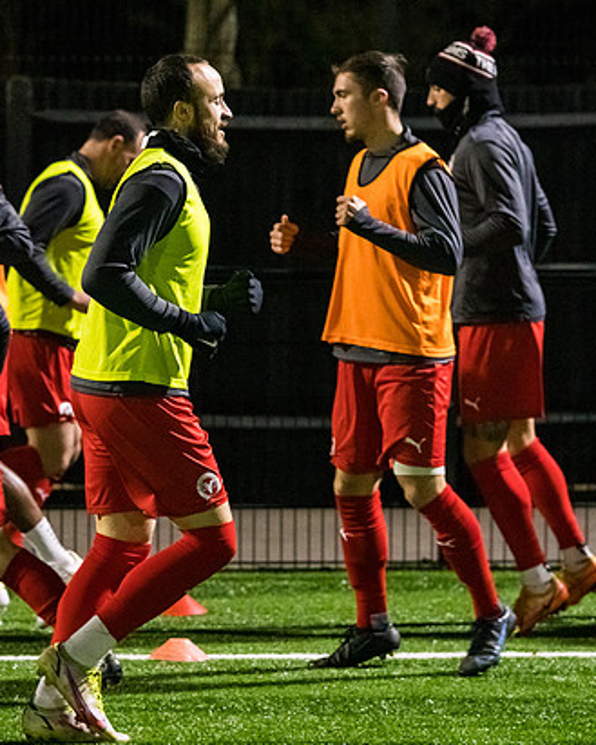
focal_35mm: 195
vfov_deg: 9.9
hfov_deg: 7.9
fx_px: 4298
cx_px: 87
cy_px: 352
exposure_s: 1/640
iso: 5000
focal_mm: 105
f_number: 2.5
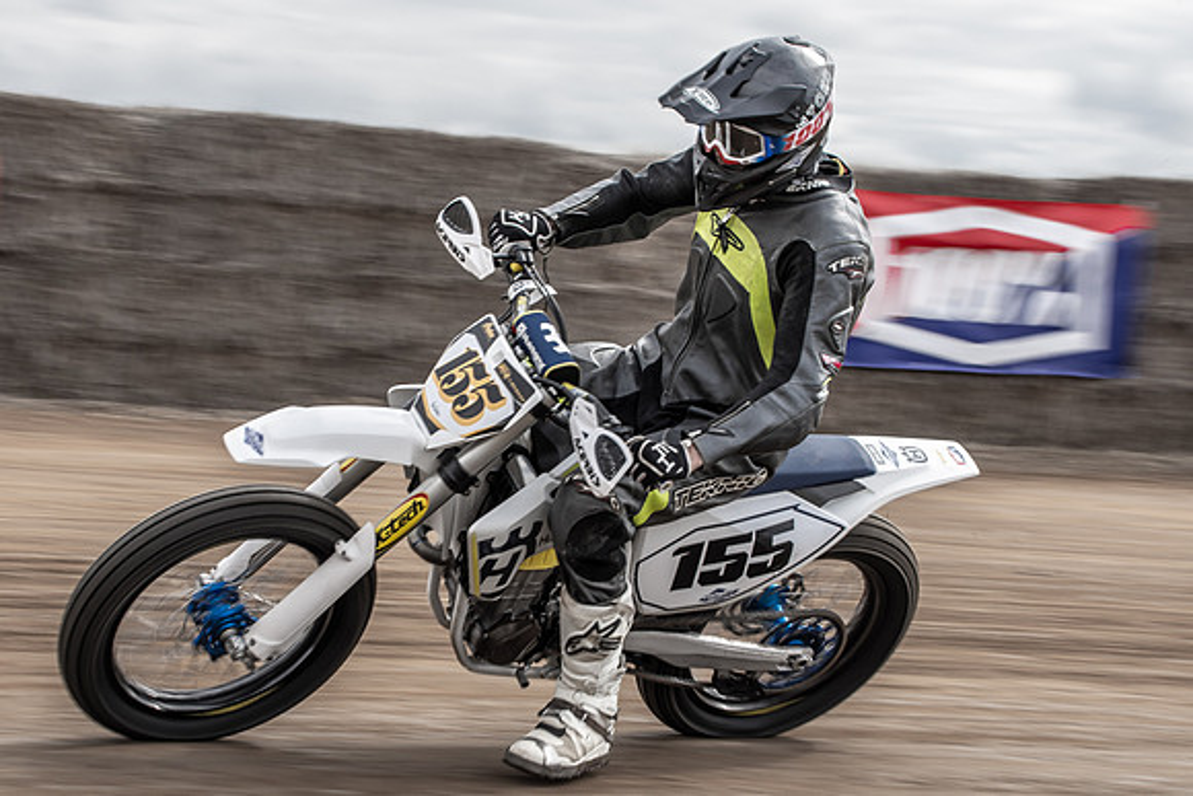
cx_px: 487
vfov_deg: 12.1
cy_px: 358
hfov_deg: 18.1
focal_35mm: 113
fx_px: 3742
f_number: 10
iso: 125
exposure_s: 1/125
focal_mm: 56
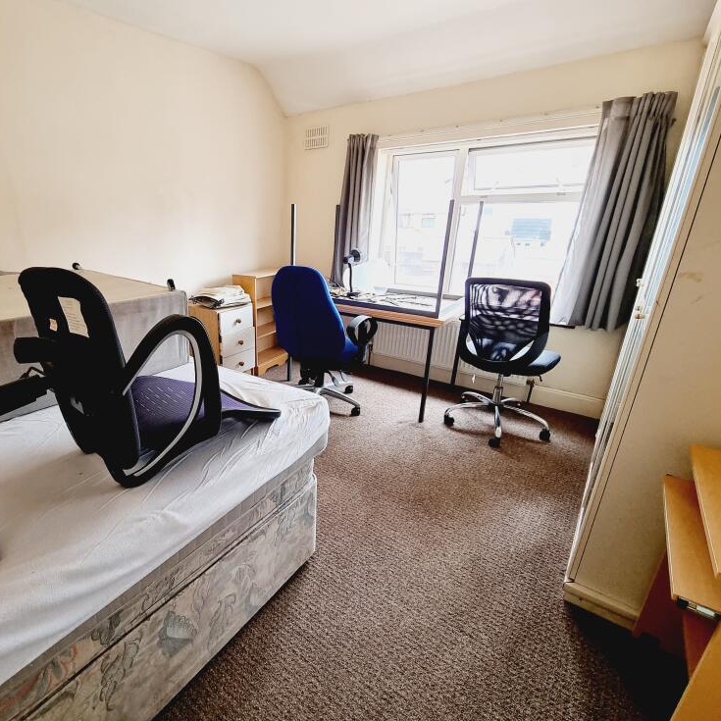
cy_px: 361
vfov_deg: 87.4
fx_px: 377
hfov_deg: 85.2
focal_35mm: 16
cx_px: 257
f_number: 2.2
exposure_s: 1/50
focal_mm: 2.2
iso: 320
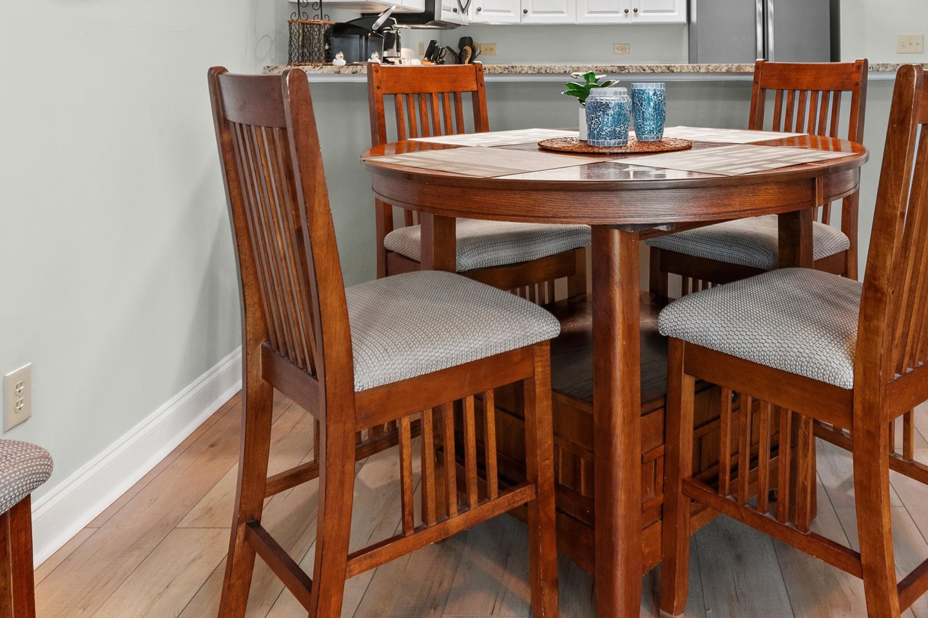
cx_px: 614
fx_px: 825
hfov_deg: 57.5
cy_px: 46
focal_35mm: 32
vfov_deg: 38.0
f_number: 4.5
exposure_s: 1/4
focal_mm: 10
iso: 100
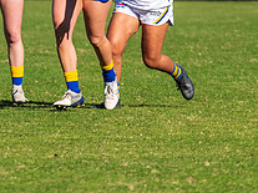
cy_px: 15
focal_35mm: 920
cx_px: -52
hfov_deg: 2.2
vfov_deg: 1.6
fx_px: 6853
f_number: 8
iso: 800
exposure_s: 1/2000
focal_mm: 320
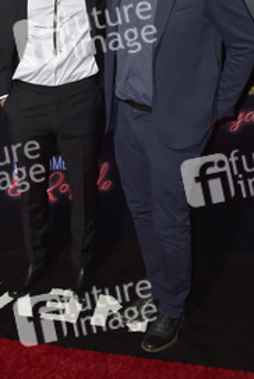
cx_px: 126
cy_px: 105
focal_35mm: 47
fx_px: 496
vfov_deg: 40.9
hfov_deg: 28.7
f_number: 6.3
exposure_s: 1/250
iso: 250
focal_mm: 32
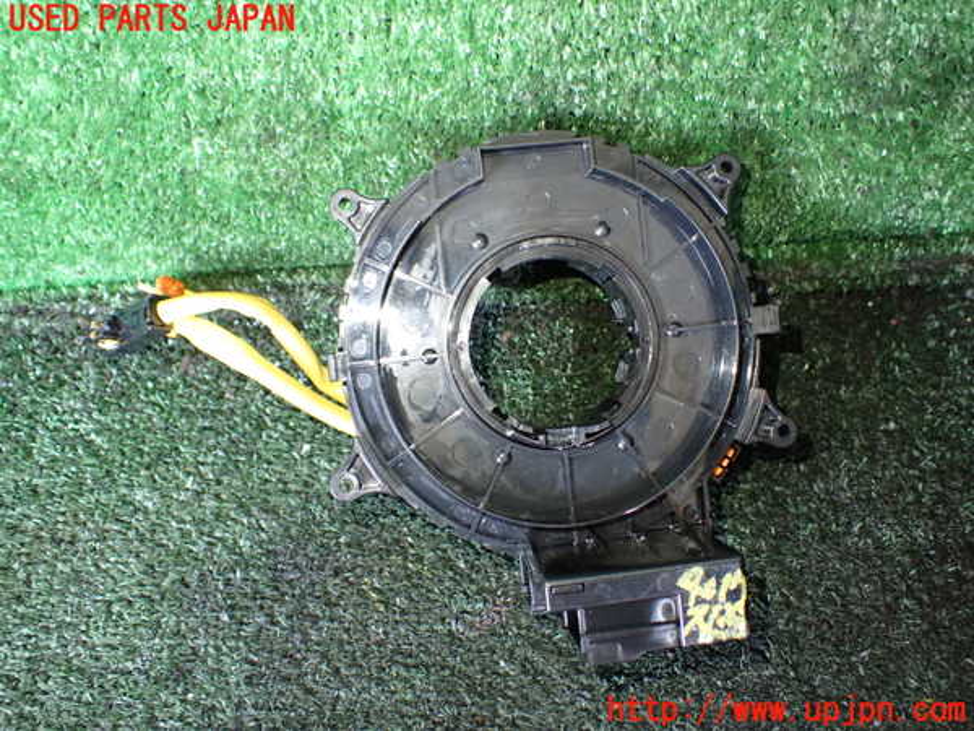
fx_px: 844
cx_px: 487
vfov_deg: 46.8
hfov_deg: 60.0
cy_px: 366
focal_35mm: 30
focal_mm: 5.4
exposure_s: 1/40
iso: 800
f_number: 2.3
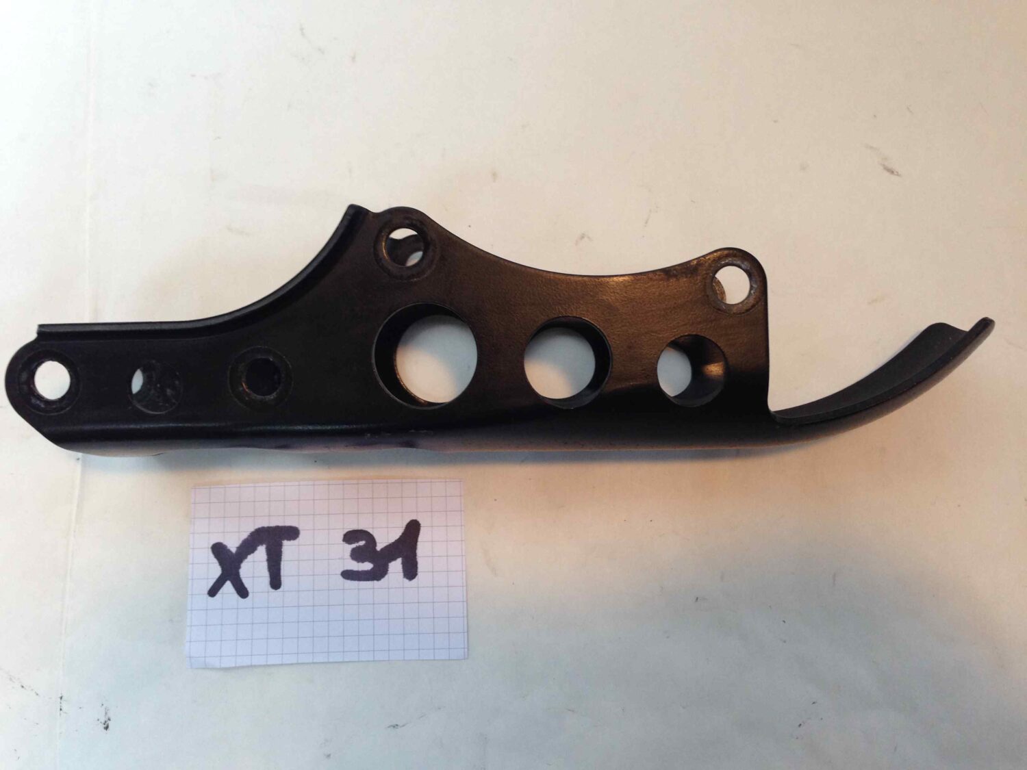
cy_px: 385
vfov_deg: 42.9
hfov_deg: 55.4
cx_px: 514
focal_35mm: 33
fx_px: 979
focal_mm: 4.12
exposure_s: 1/120
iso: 100
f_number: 2.4
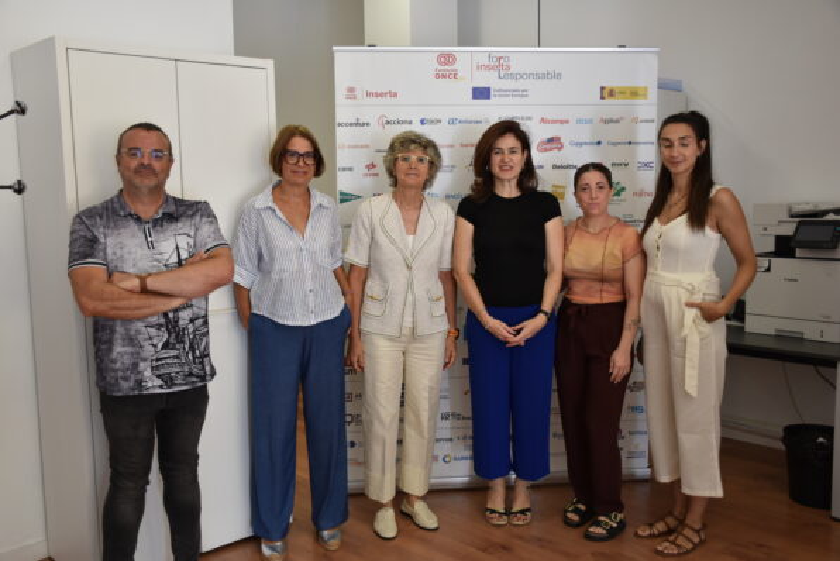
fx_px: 805
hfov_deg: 55.1
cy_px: 280
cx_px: 420
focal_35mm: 34
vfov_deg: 38.4
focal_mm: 23
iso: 400
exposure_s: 1/80
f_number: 4.5
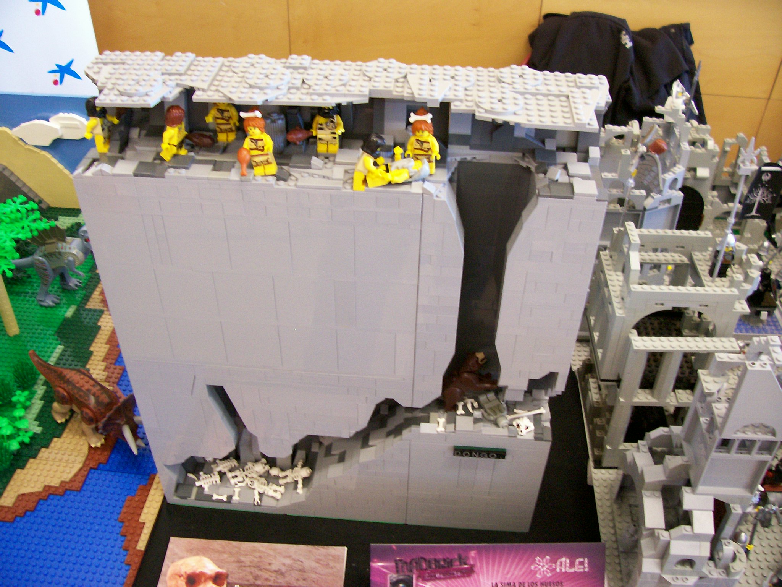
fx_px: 768
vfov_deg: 41.8
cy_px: 294
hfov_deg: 54.0
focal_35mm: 34
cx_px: 391
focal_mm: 5.6
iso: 160
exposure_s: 1/14.9
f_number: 2.7
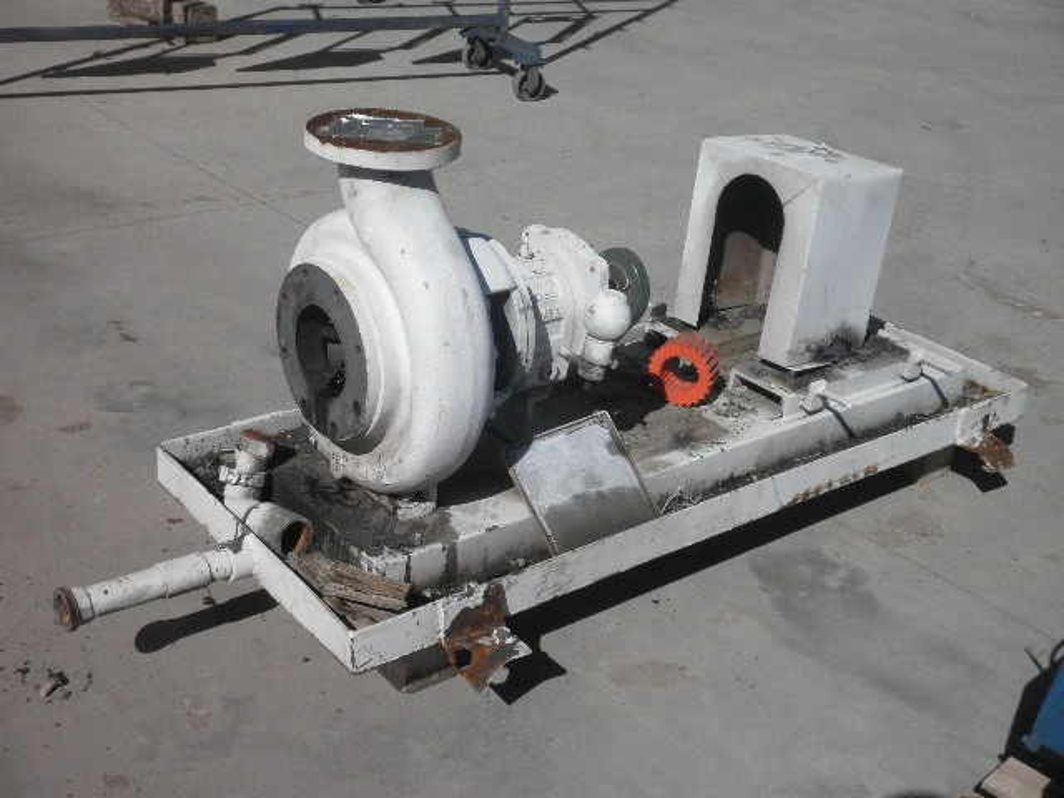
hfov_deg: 42.9
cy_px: 399
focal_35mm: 44
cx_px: 532
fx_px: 1352
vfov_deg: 32.9
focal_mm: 7.9
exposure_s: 1/250
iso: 64
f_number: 9.6
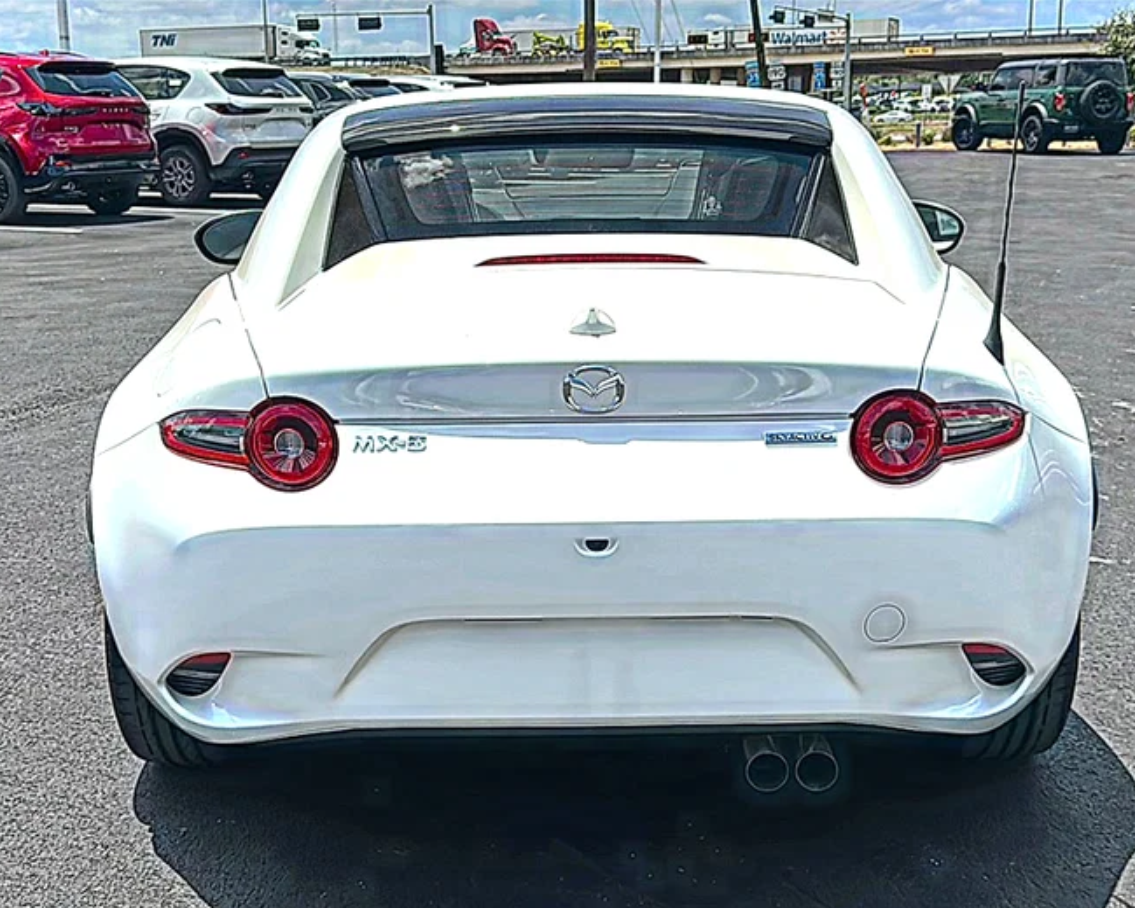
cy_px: 457
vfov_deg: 37.3
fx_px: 1343
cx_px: 595
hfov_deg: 45.8
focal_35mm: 40
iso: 80
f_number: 1.78
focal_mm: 6.86
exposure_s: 1/9091
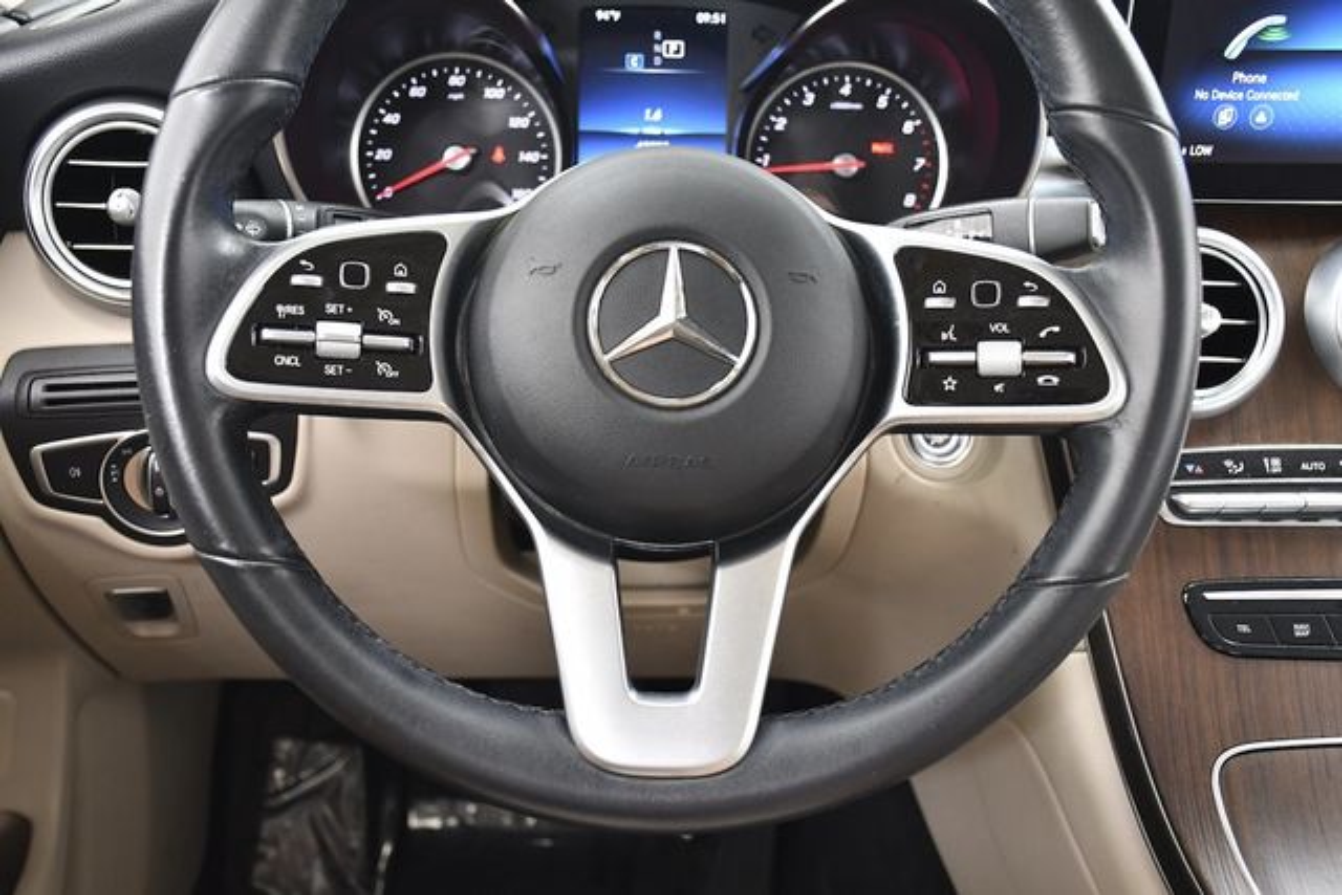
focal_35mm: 40
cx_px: 671
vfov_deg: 33.4
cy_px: 448
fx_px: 1491
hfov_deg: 48.4
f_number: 4
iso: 1250
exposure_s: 1/80
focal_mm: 27
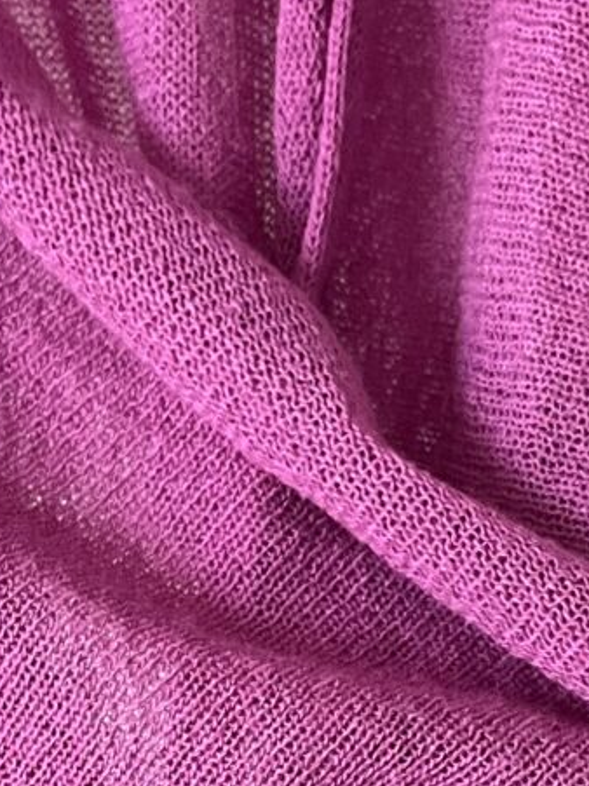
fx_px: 2678
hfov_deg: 12.5
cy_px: 1183
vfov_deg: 15.4
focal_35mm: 118
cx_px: 253
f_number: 1.6
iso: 125
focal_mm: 5.1
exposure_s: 1/61
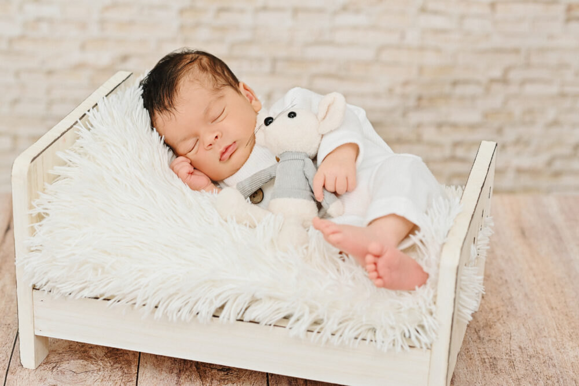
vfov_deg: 16.1
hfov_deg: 23.9
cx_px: 290
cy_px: 193
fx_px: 1367
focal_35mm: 85
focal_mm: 85
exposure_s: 1/250
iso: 3200
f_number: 4.5
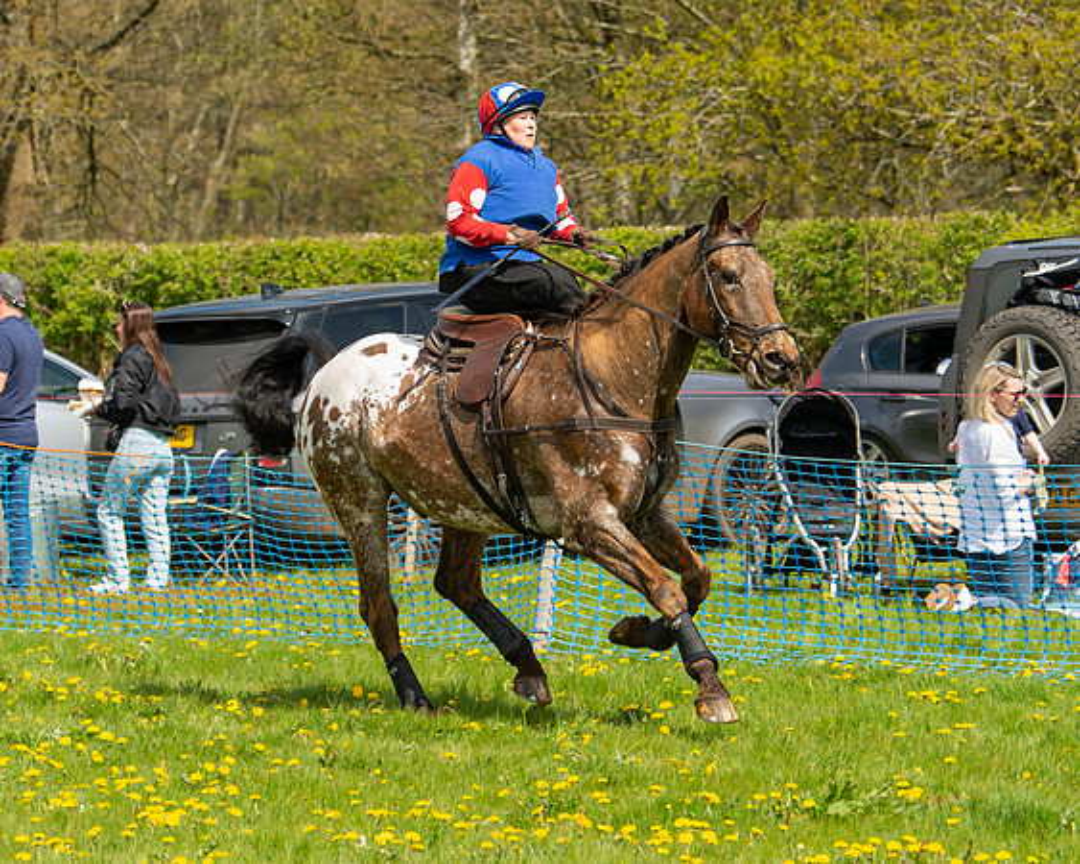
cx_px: 437
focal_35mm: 190
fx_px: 6072
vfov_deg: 8.1
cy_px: 425
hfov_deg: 10.2
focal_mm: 102
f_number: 4
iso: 200
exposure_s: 1/1250
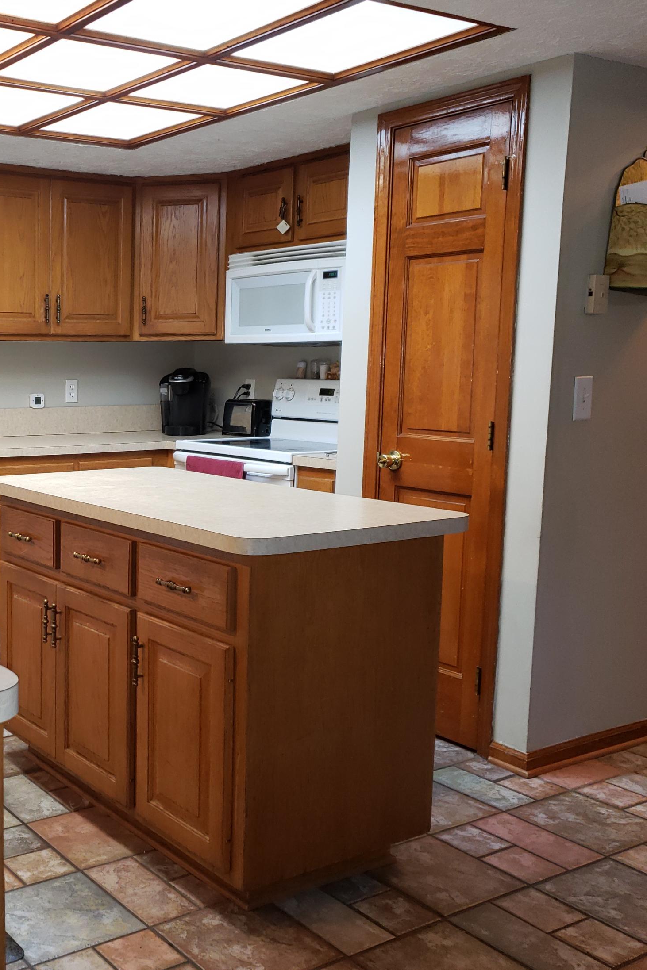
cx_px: 86
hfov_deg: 34.3
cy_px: 497
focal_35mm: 37
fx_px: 997
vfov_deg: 51.9
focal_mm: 4.3
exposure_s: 1/30
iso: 100
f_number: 1.5
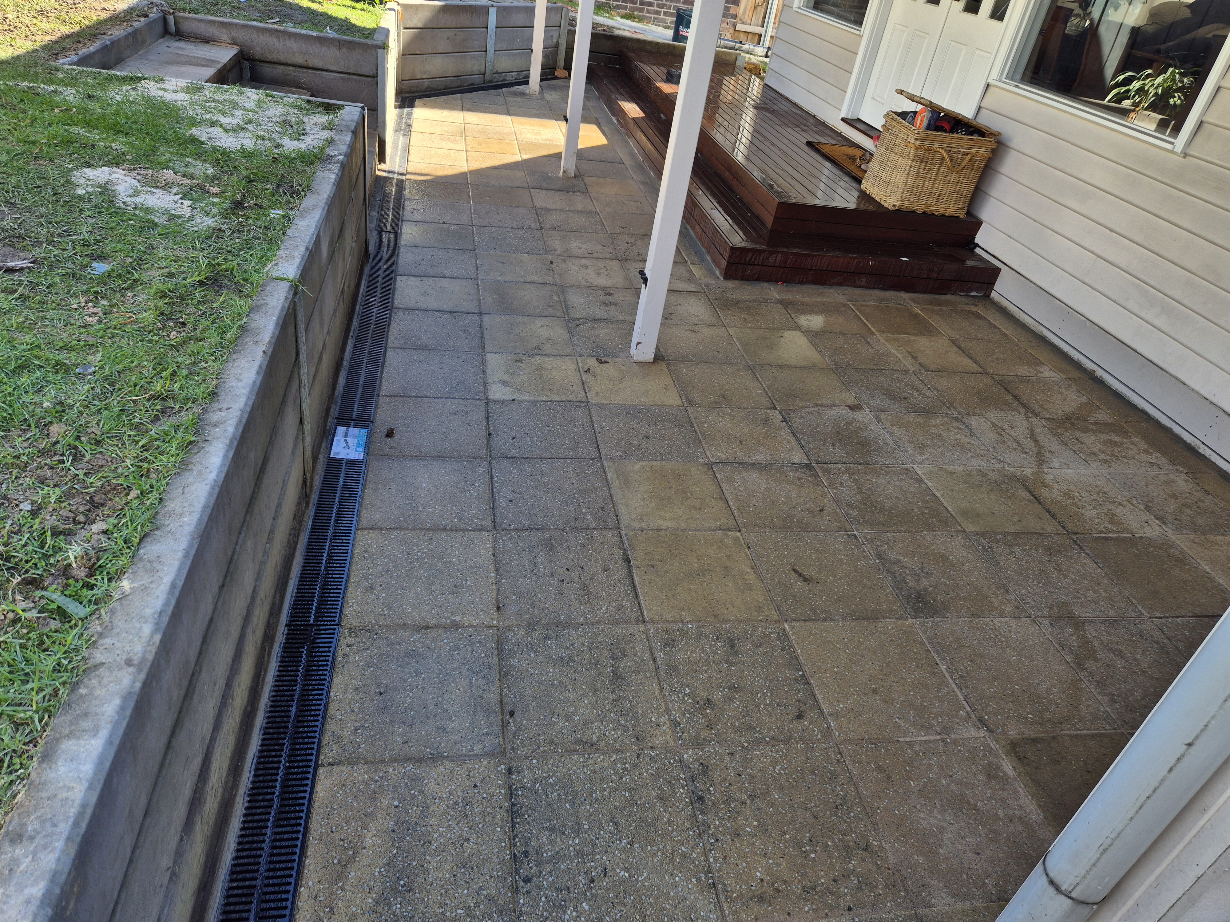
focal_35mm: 23
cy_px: 461
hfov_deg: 73.9
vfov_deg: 58.9
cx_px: 615
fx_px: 817
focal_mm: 5.4
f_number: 1.8
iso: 25
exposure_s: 1/401
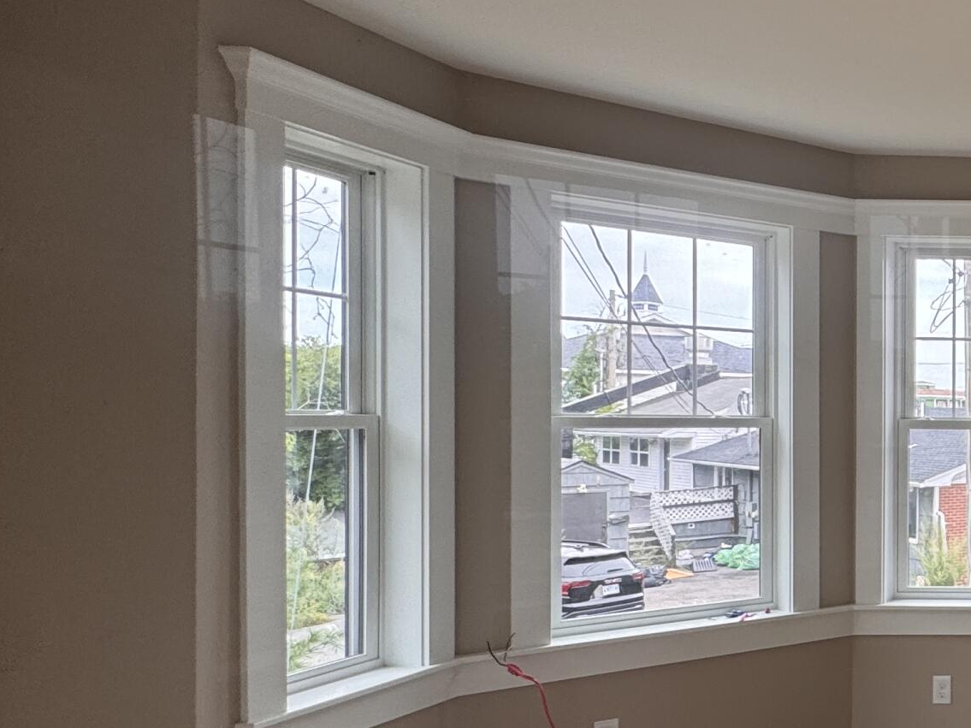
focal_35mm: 37
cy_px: 439
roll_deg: +0.0
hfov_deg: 34.9
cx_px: 1262
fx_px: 1038
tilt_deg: -0.2
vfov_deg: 38.5
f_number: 2.2
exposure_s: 1/99
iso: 50
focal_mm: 2.22
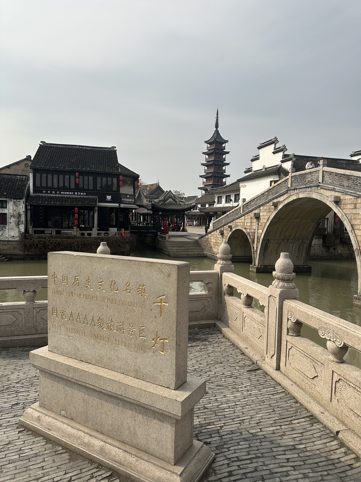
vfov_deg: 71.6
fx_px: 334
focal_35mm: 24
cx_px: 180
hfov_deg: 56.8
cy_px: 241
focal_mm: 6.86
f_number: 1.78
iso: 80
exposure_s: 1/6623
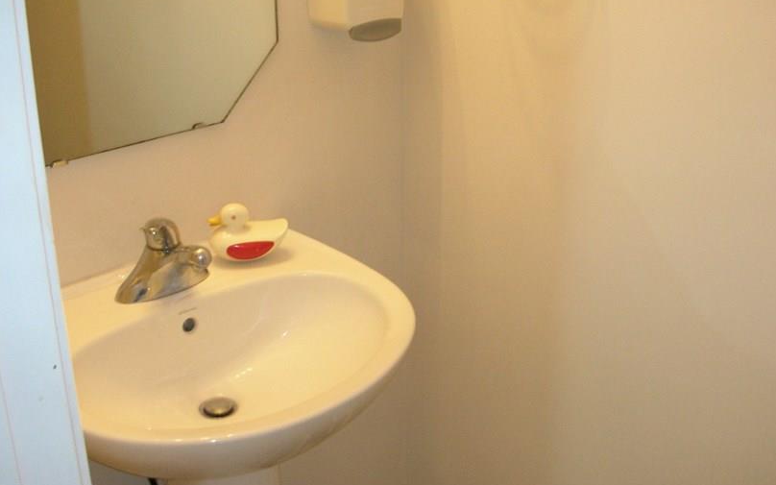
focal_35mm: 47
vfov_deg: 27.4
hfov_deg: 42.6
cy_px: 207
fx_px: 994
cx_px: 399
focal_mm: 5.8
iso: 200
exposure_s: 1/26.6
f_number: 3
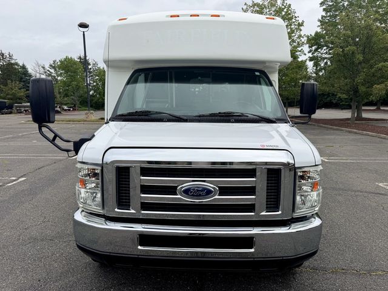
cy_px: 146
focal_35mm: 24
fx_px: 269
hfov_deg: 71.6
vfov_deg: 56.8
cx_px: 194
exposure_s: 1/3247
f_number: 1.78
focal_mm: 6.76
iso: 80
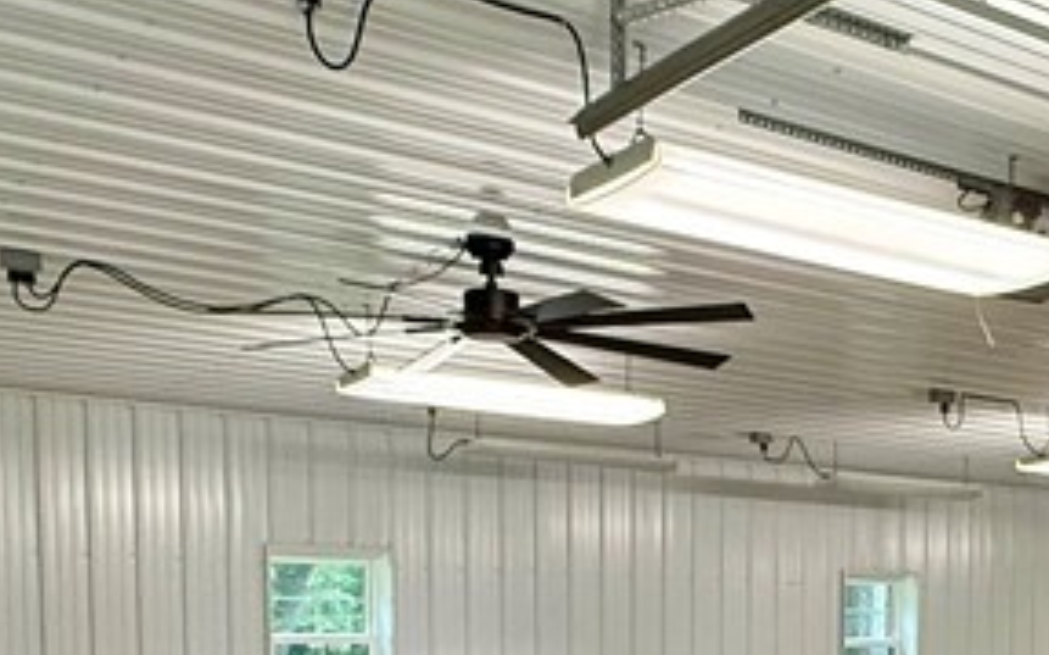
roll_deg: +0.1
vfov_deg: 22.6
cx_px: 837
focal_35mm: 53
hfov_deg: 36.9
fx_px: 1514
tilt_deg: -3.7
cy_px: 772
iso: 320
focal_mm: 2.22
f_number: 2.2
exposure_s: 1/120
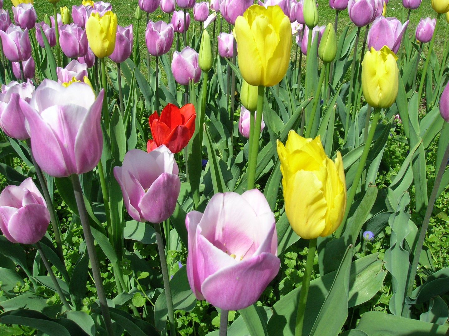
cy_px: 168
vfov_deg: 41.8
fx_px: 441
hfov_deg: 54.0
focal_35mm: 34
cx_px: 224
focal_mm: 5.7
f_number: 4.9
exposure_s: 1/364
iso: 50
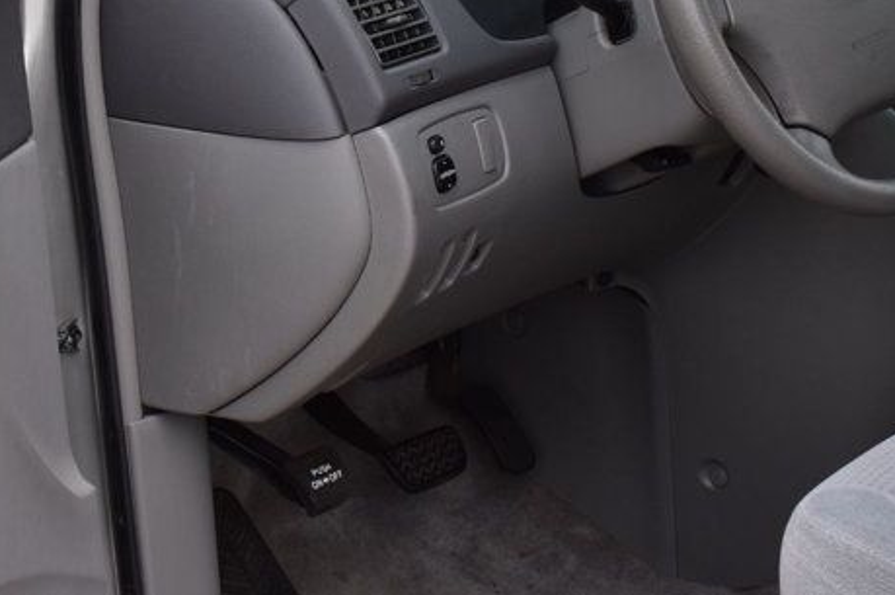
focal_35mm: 97
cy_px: -6
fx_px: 2412
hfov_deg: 21.0
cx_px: 322
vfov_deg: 13.8
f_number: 9
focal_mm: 29
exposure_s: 1/125
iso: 400
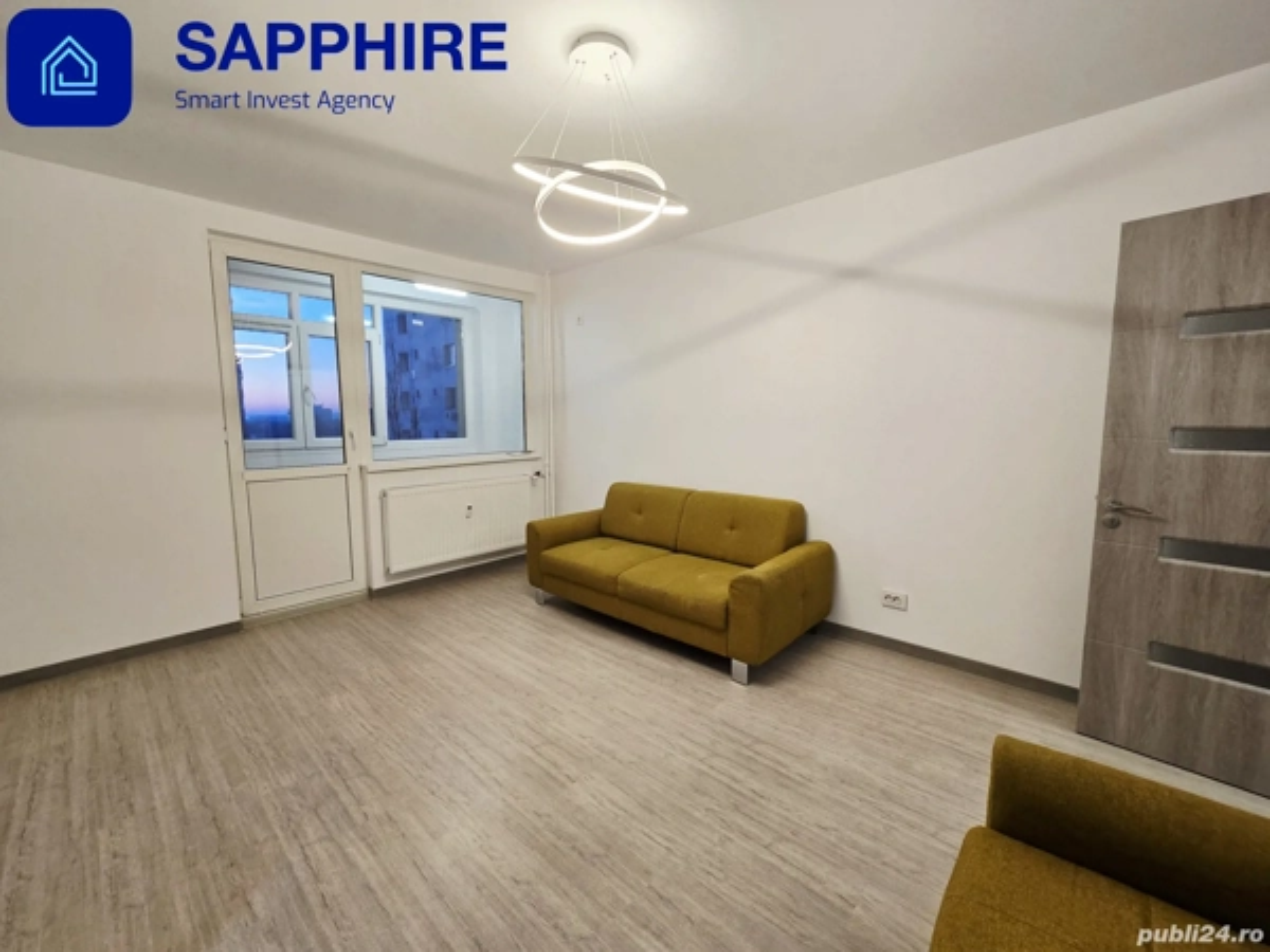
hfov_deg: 106.2
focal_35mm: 13
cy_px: 476
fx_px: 477
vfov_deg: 89.9
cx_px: 635
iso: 125
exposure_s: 1/50.3
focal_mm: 2.2
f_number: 2.2
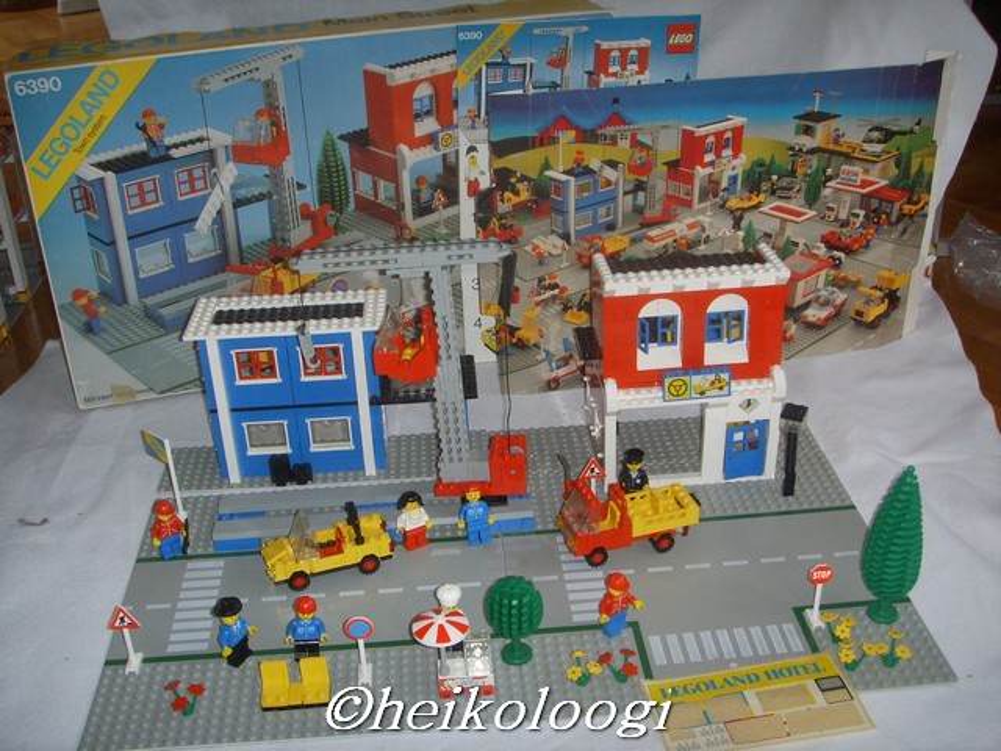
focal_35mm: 39
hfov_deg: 47.9
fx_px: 1128
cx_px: 500
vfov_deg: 36.8
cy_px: 376
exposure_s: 1/45
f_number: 3.5
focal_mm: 6.6
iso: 100
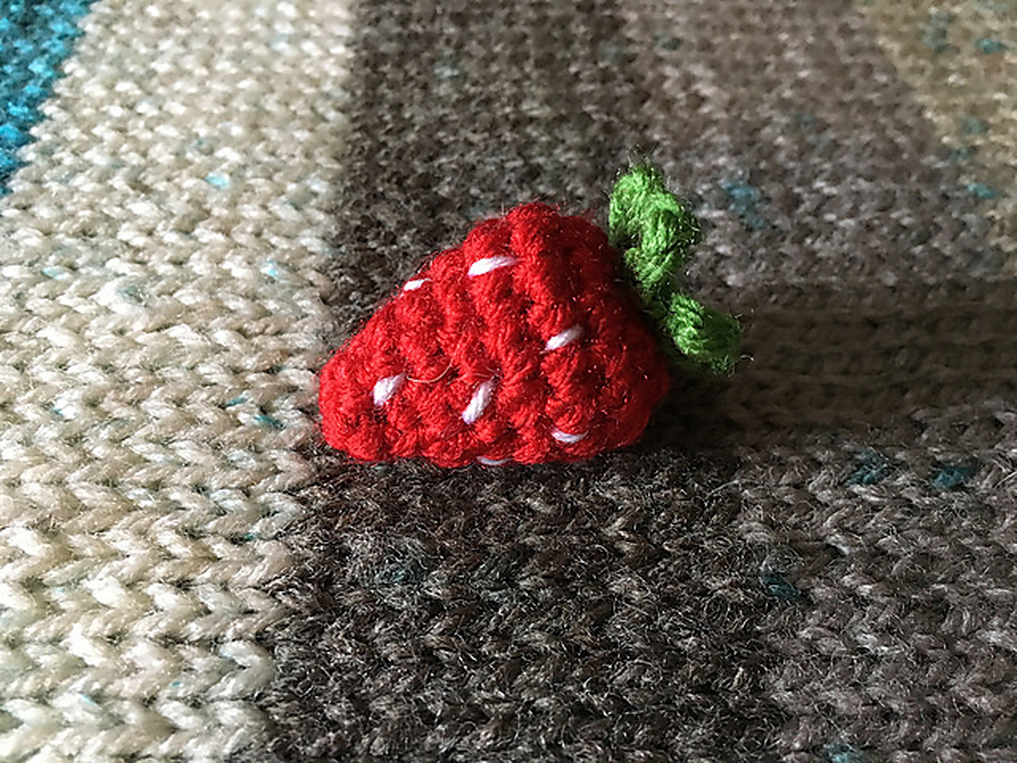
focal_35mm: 29
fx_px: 852
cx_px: 508
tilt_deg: -48.0
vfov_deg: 48.2
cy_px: 382
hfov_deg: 61.7
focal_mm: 4.15
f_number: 2.2
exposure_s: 1/30
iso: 200
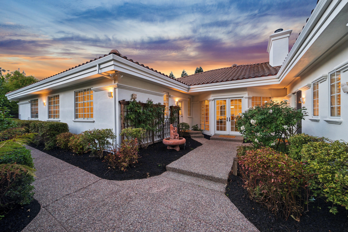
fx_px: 135
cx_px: 174
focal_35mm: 14
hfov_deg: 104.3
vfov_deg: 81.2
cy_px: 116
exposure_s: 1/8
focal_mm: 14
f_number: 10
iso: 500
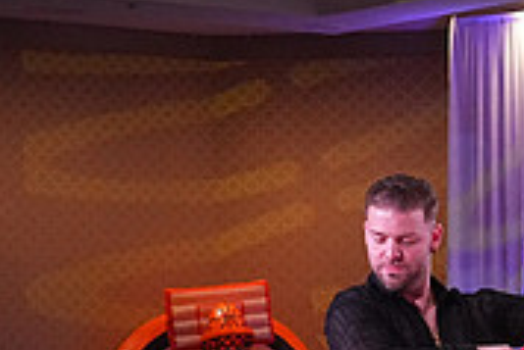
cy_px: 549
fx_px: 3030
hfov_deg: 9.8
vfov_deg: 6.5
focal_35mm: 208
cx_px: 465
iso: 4000
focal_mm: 43
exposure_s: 1/400
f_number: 5.6
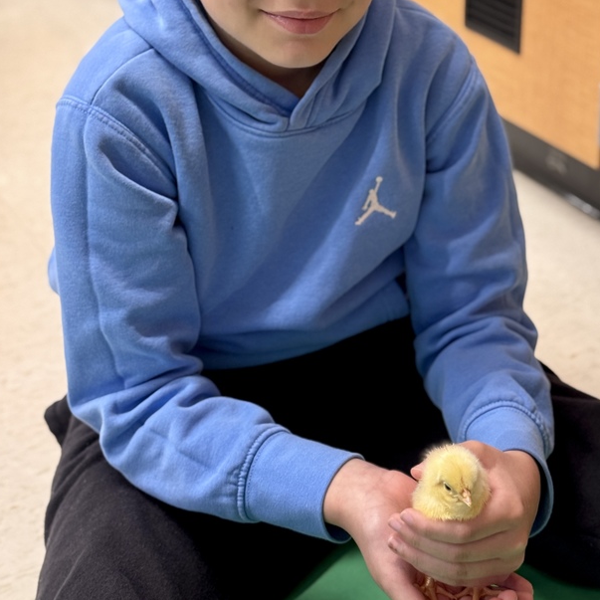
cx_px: 368
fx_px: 1412
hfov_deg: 23.9
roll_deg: +0.2
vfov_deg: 23.5
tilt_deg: -21.6
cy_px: 95
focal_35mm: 72
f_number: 1.78
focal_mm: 6.76
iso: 200
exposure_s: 1/60
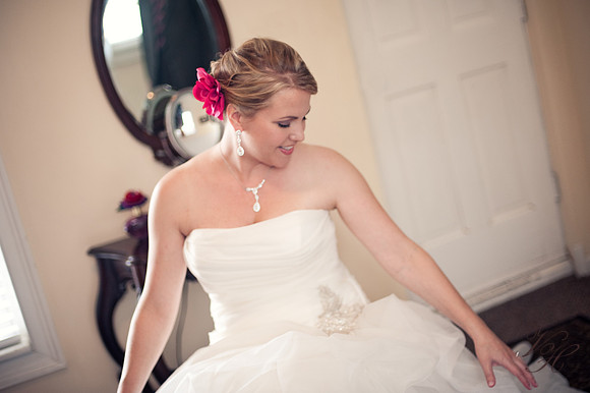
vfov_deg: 27.0
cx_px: 295
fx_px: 819
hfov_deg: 39.6
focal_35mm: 50
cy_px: 196
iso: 400
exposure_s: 1/160
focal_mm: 50
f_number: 1.4
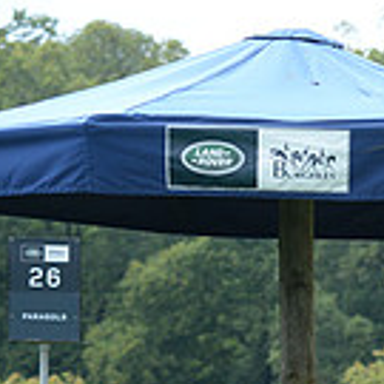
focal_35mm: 491
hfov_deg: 3.5
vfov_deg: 3.6
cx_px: 788
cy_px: 521
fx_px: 6162
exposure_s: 1/1000
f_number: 5.6
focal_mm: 135
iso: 800
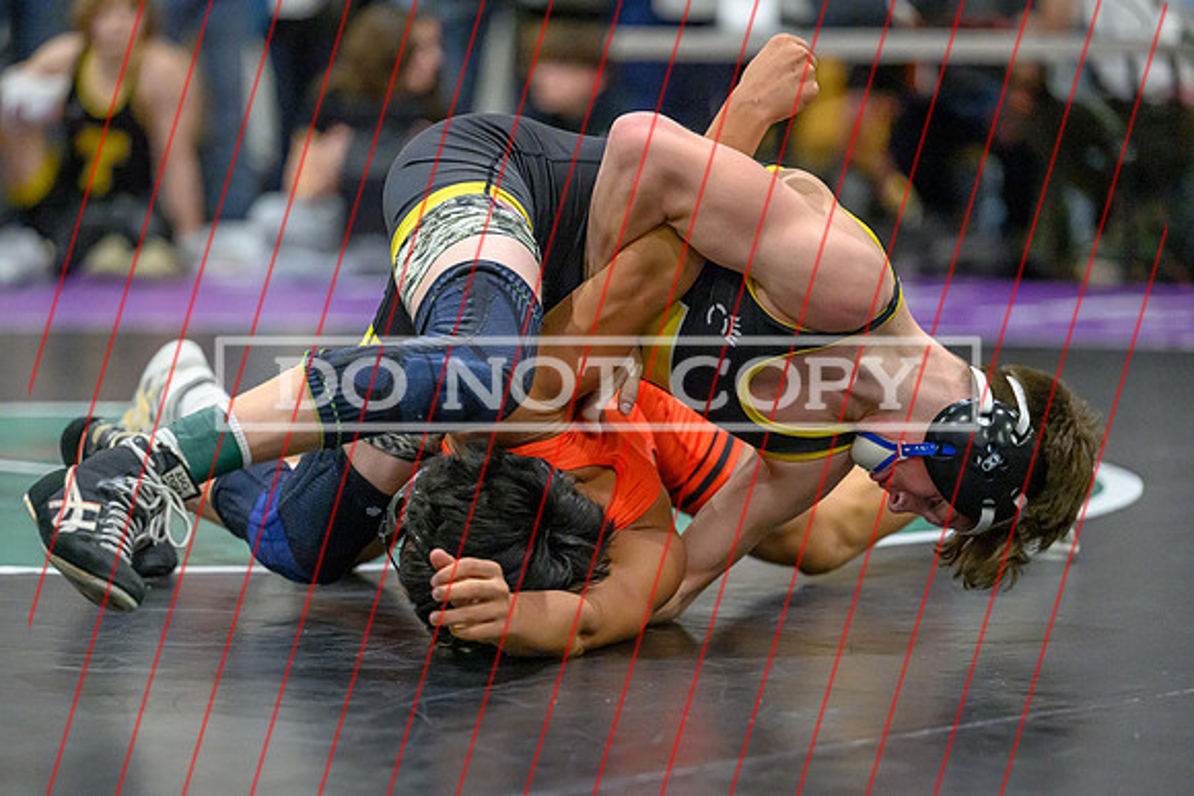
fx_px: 5419
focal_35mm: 163
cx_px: 530
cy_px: 443
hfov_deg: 12.6
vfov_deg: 8.4
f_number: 2.8
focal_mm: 145
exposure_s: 1/800
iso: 12800
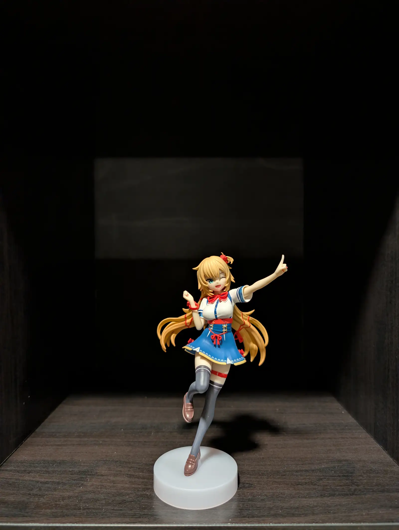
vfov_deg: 71.5
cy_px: 265
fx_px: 368
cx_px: 200
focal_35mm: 24
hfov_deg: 56.9
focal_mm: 6.9
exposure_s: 1/15
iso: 63
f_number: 1.68
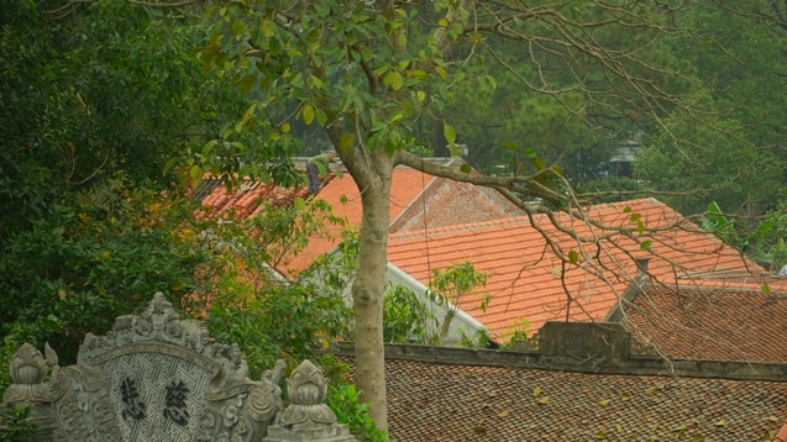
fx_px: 2441
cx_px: 477
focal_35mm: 117
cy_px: 312
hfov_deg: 18.3
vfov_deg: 10.3
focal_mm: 52.7
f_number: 6.4
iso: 400
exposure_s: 1/125
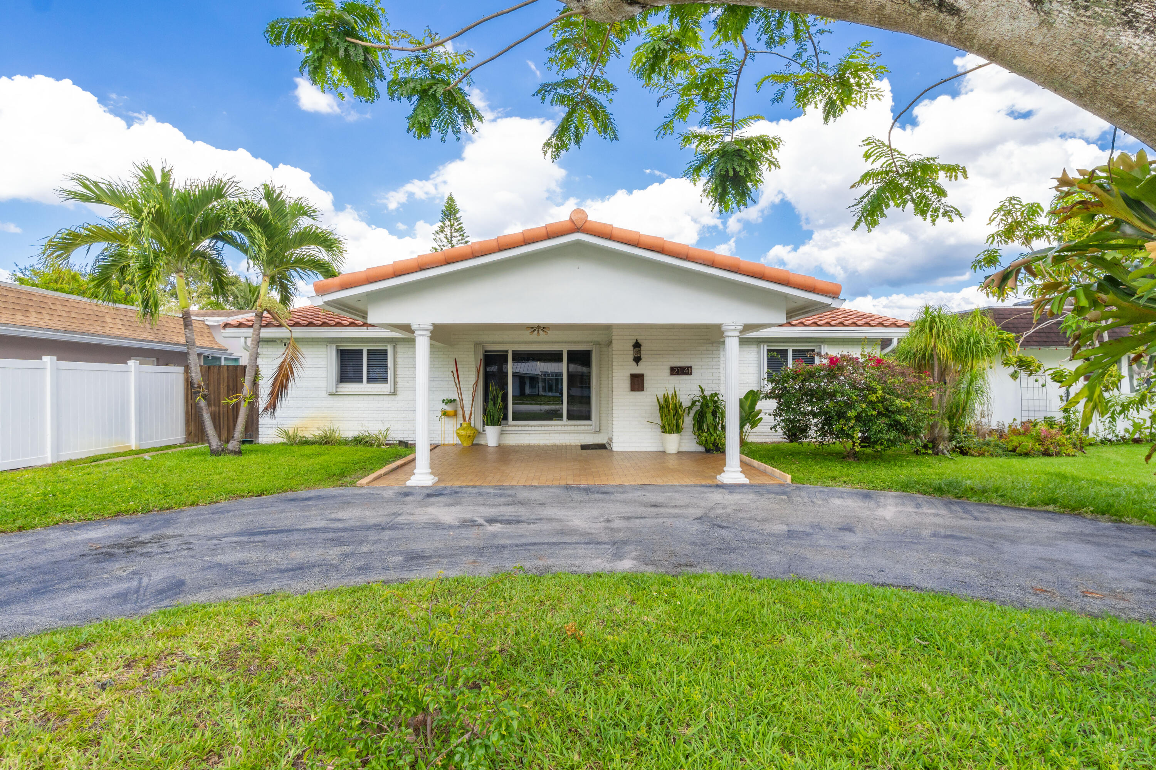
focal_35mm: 16
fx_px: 530
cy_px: 385
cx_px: 578
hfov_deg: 95.0
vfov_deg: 72.1
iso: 200
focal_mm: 11
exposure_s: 1/125
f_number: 9
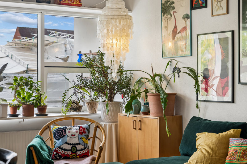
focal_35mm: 70
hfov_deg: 28.8
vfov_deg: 19.4
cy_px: 82
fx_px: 480
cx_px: 124
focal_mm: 70
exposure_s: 1/25
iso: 160
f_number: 6.3
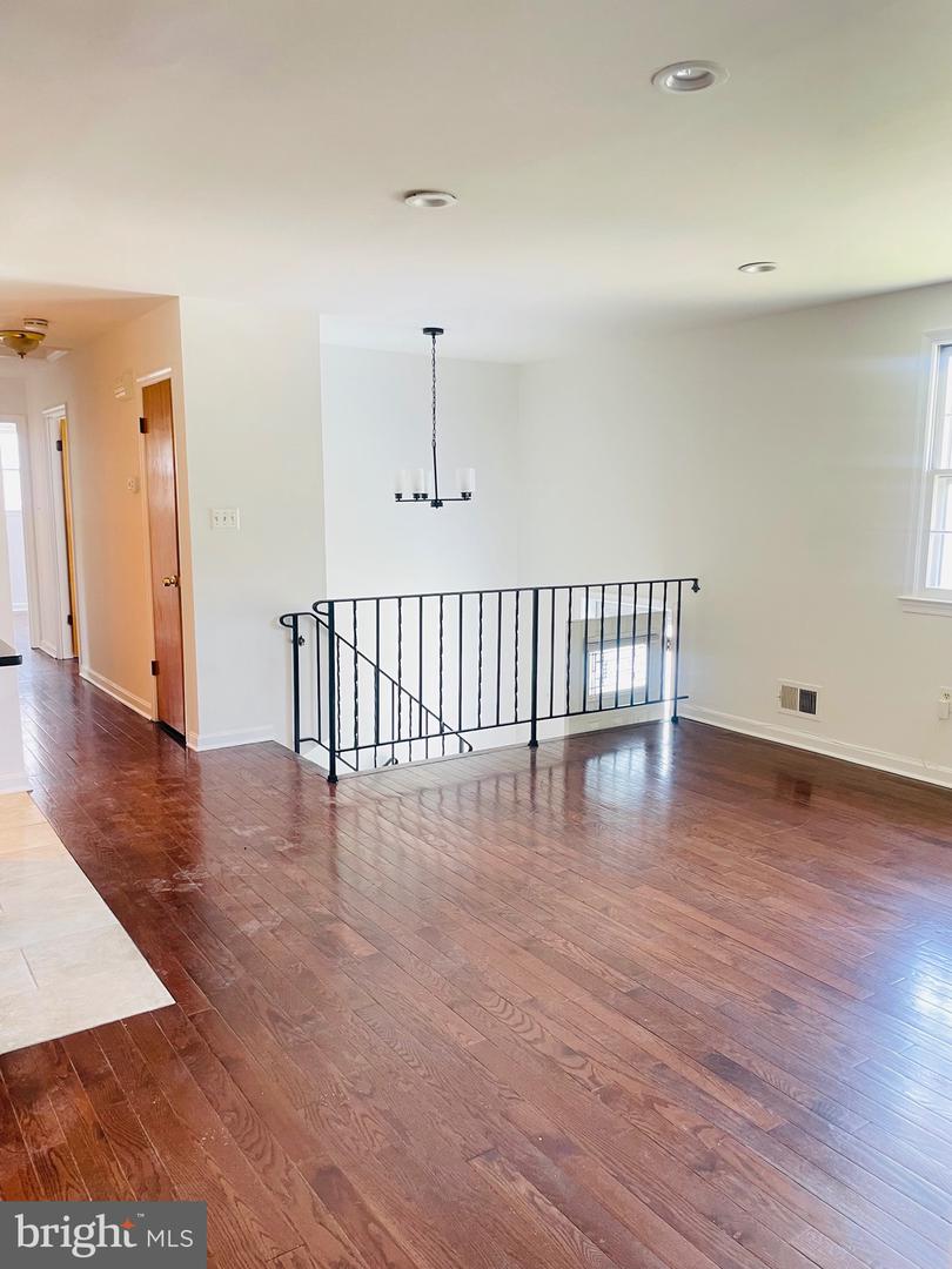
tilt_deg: -7.8
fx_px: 953
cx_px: 476
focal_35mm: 26
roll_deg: +0.2
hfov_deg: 53.1
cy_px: 634
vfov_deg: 67.3
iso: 125
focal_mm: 4.2
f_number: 1.6
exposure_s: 1/60
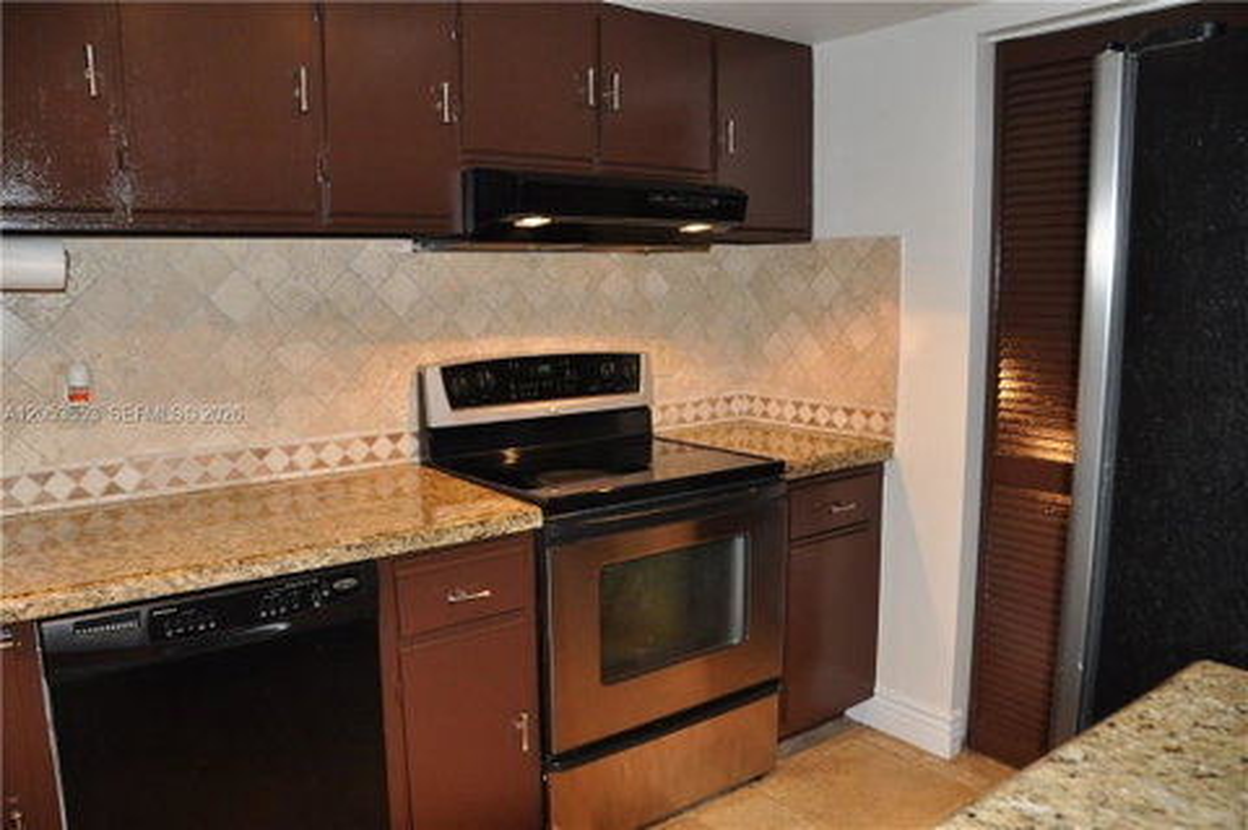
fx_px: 935
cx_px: 624
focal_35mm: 27
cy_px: 415
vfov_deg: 47.8
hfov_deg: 67.4
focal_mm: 18
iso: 1000
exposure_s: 1/60
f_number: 4.5
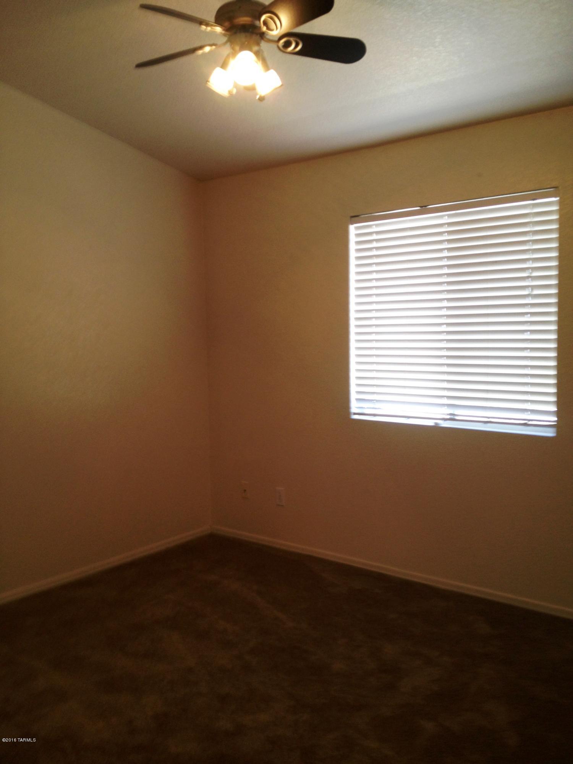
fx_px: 772
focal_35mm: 35
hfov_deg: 40.7
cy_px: 382
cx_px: 286
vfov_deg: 52.6
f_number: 2.4
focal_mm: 4.28
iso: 64
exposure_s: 1/20
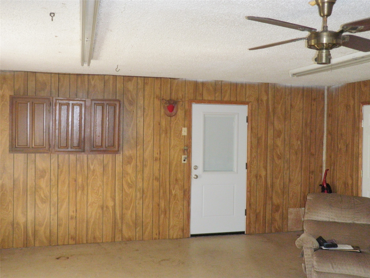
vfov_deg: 39.7
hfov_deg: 51.4
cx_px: 185
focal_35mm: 36
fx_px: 385
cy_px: 139
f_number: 4.1
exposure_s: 1/40
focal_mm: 6.53
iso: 400
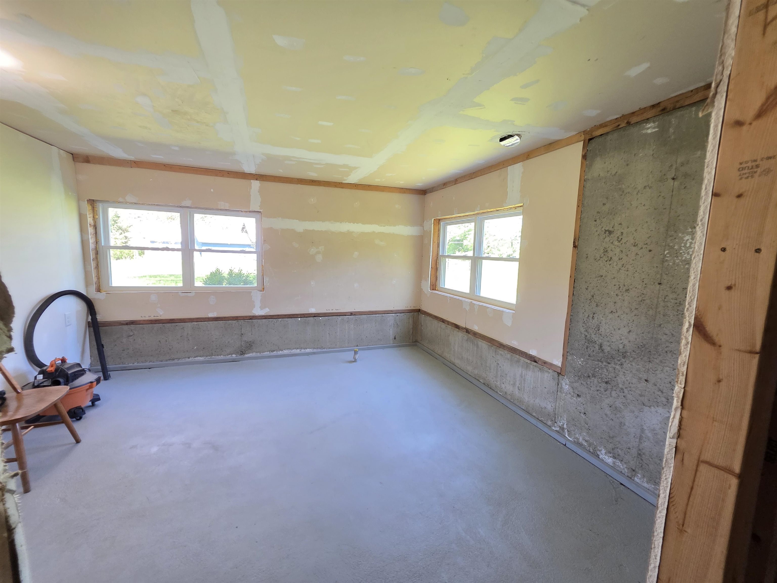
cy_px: 292
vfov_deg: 89.9
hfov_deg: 106.2
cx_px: 388
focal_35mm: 13
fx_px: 292
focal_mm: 2.2
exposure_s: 1/60
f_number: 1.9
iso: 250
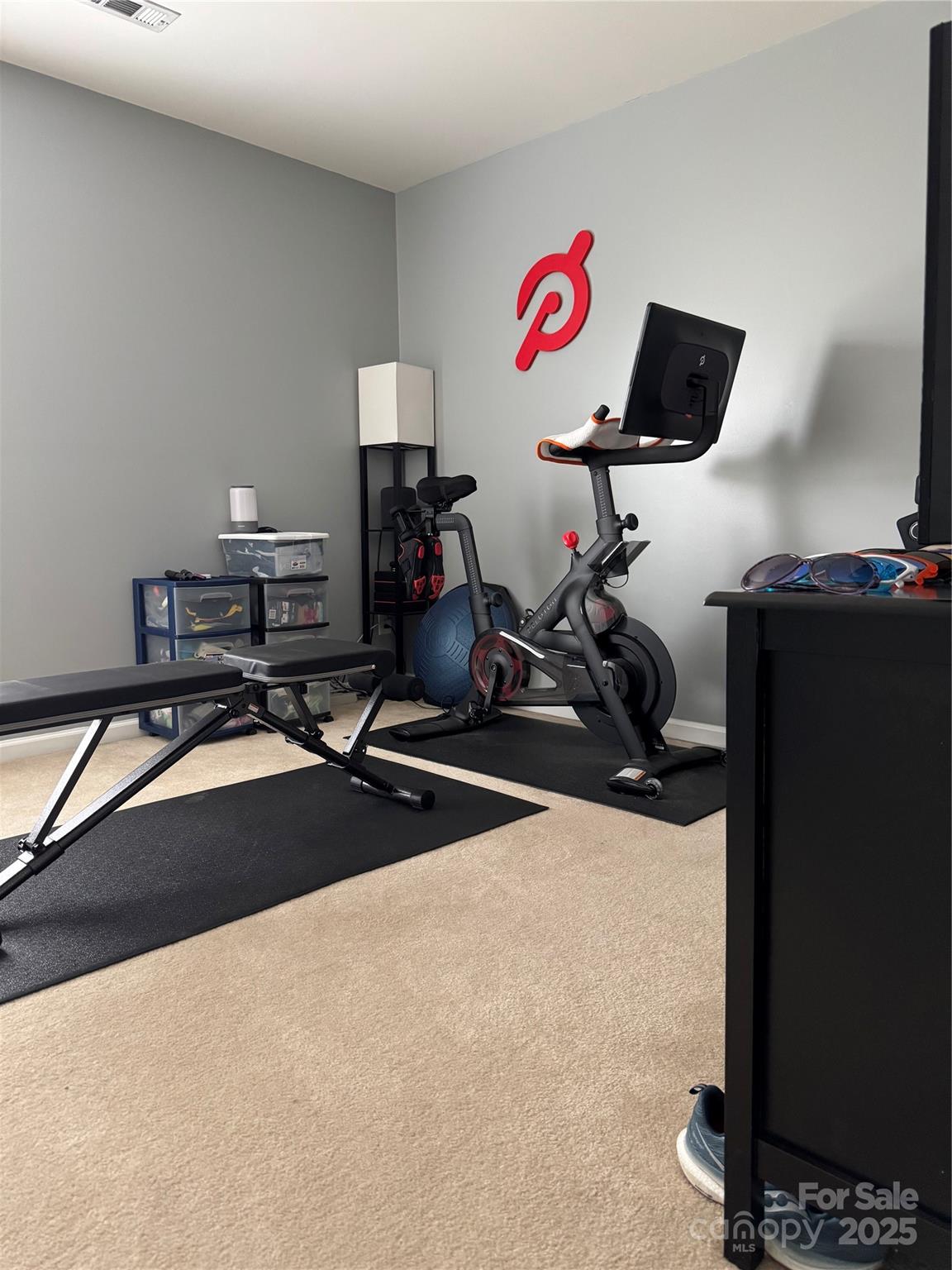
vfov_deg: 71.6
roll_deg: +0.8
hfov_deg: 56.8
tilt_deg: -7.5
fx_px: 880
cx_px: 476
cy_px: 635
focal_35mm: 24
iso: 640
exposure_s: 1/60
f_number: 1.78
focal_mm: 6.76
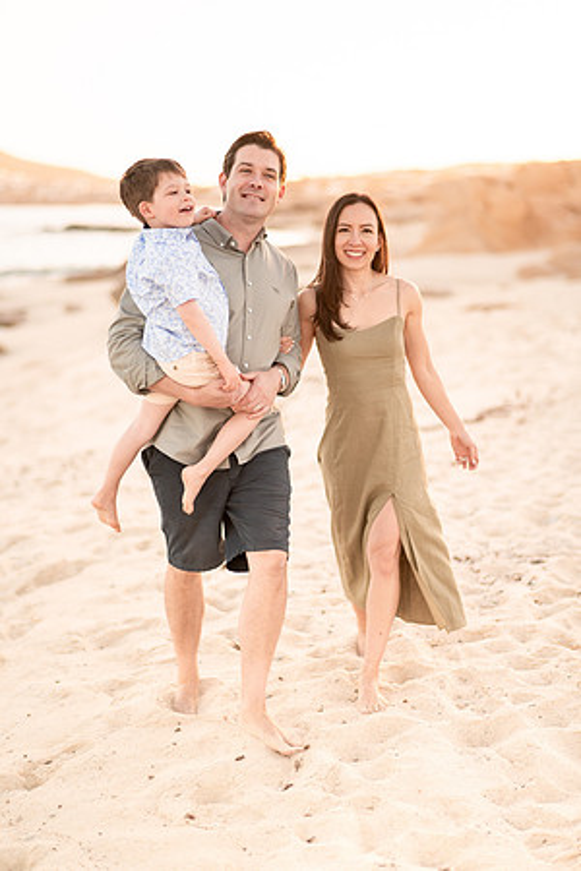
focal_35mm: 58
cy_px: 436
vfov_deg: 34.5
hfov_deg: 23.4
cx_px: 290
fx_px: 1404
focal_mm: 58
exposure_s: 1/1000
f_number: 1.8
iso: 100
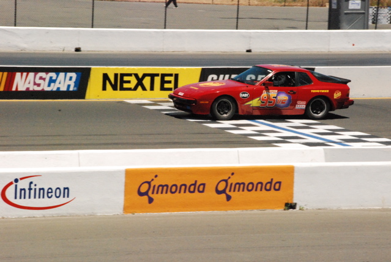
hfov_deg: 10.1
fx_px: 2202
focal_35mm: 202
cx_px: 196
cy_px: 131
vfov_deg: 6.8
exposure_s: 1/800
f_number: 29
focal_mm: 135
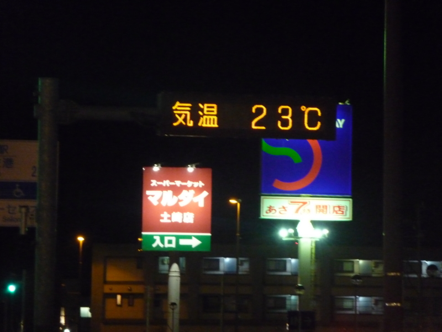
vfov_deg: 5.3
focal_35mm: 280
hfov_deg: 7.1
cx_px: 221
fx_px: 3575
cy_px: 166
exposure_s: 1/13
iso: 800
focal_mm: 47
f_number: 4.9
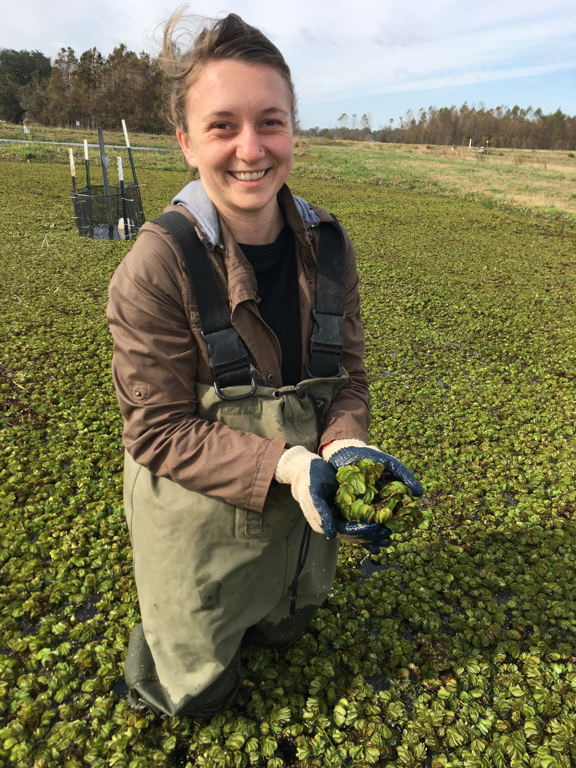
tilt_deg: -20.4
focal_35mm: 29
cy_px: 384
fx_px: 643
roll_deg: -2.2
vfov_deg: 61.7
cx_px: 288
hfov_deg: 48.2
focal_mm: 4.15
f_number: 2.2
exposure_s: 1/1068
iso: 25
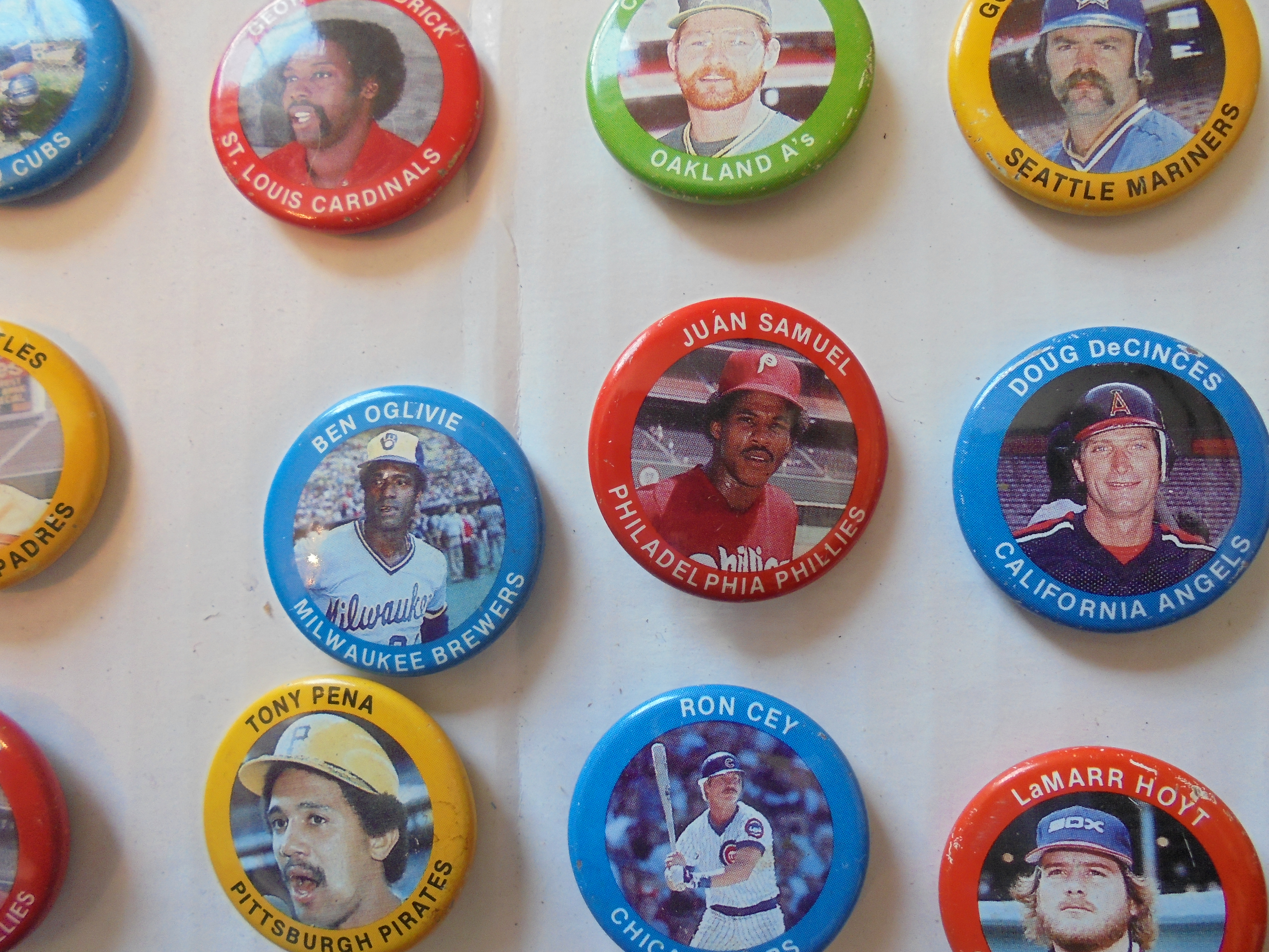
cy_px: 476
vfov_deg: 53.1
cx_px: 634
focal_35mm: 26
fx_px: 953
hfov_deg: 67.3
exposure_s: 1/30
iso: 250
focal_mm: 4.6
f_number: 3.5
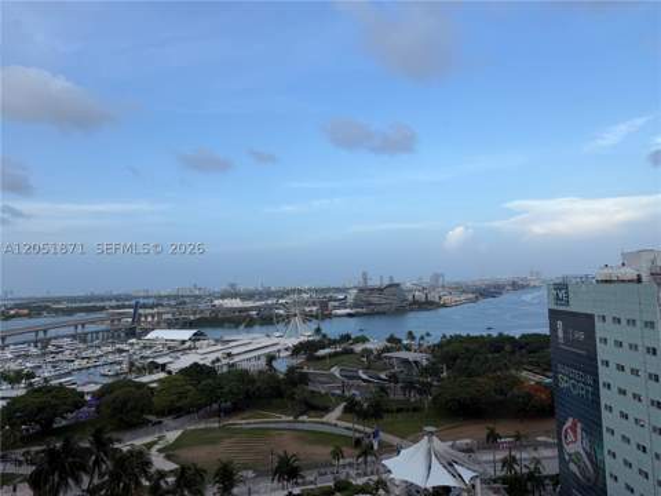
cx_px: 330
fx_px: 458
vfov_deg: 56.8
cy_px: 248
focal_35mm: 24
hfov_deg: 71.6
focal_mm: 6.76
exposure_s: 1/1106
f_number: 1.78
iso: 80
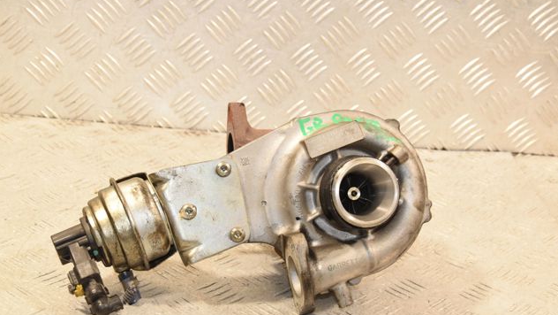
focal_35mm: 72
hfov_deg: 29.5
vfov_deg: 16.9
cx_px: 282
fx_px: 1059
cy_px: 182
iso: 1600
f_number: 7.1
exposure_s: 1/160
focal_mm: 45
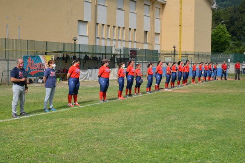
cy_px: 82
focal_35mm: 50
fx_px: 340
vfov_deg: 27.0
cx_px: 122
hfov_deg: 39.6
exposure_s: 1/3200
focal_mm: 50
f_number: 11
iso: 3200
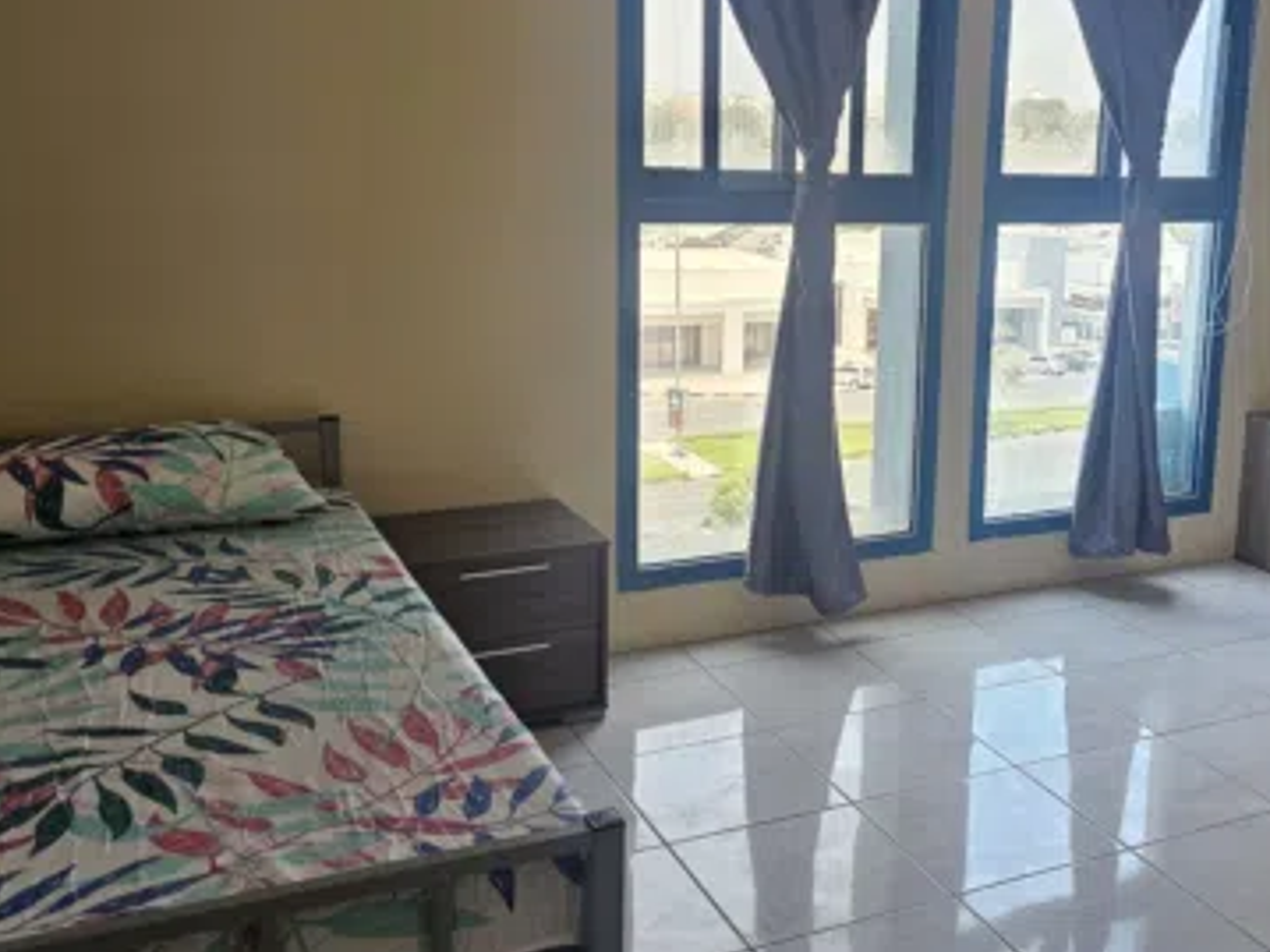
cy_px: 379
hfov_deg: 44.5
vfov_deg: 35.0
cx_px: 927
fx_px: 1504
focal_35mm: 41
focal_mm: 6.3
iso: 200
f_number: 1.7
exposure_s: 1/180
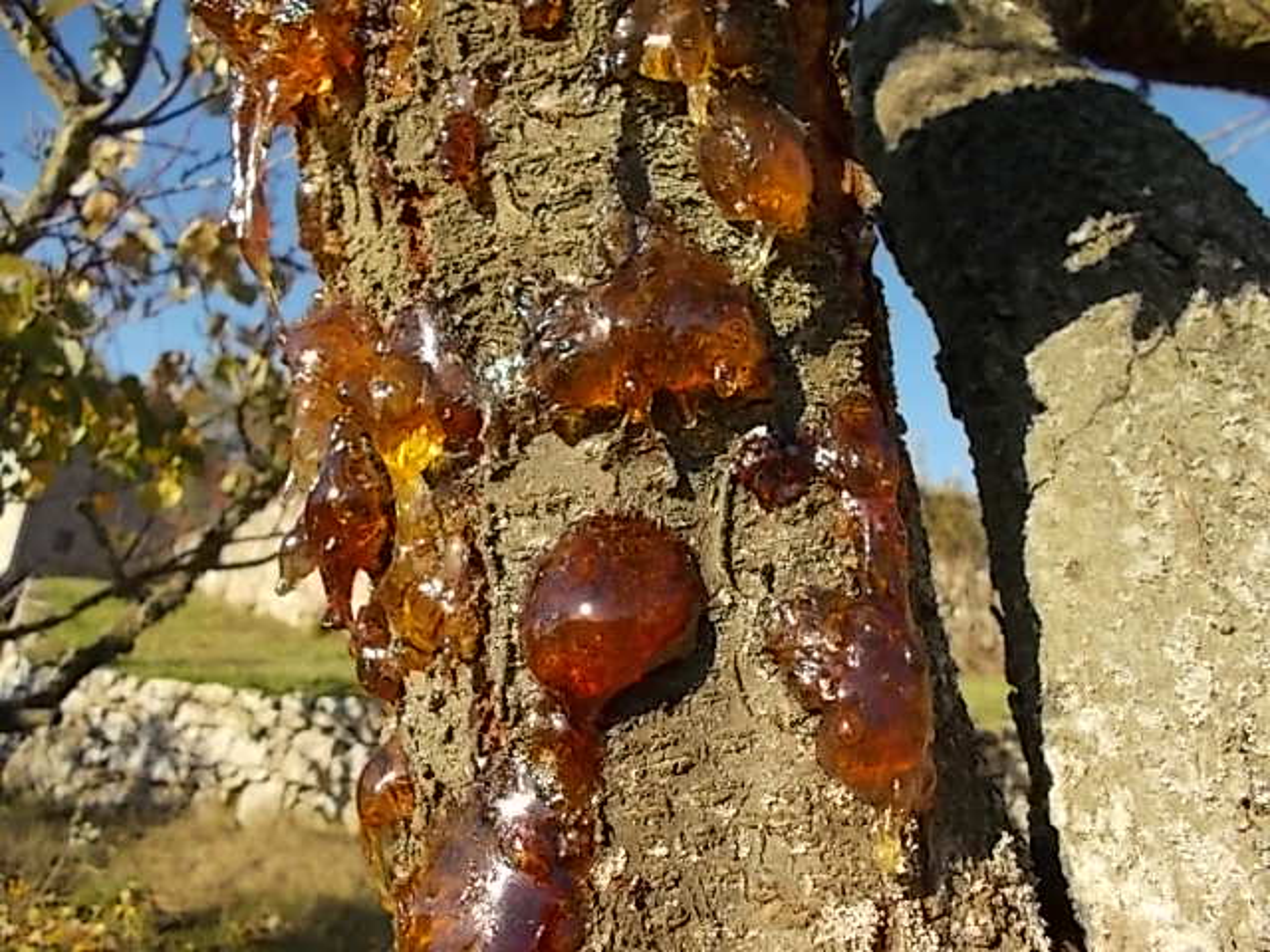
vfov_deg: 53.1
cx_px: 635
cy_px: 476
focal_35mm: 26
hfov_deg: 67.3
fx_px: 954
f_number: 3.2
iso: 80
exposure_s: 1/500
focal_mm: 4.6
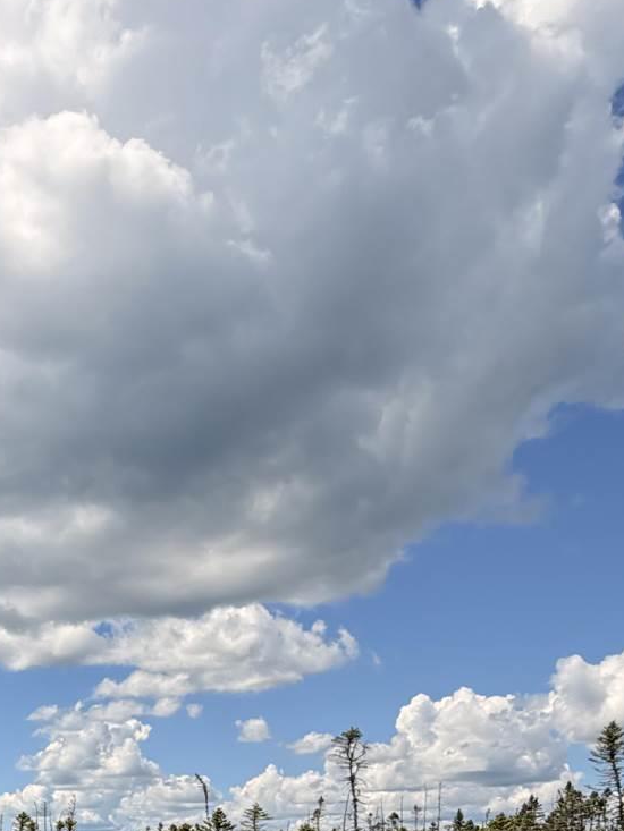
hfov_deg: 30.1
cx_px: -32
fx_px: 1057
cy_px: 856
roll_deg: -0.4
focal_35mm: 44
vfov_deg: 37.7
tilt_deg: +4.7
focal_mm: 2.22
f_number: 2.2
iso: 20
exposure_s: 1/1235
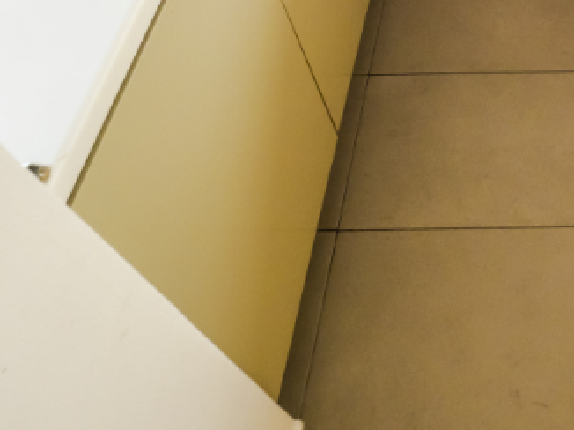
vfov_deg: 25.7
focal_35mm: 43
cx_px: 576
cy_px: -204
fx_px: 712
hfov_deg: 38.8
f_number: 4
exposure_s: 1/160
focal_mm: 7
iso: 400
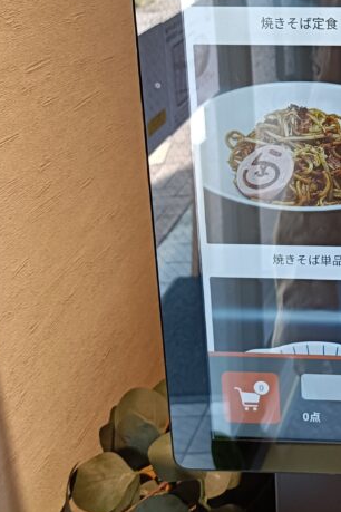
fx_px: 824
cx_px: 398
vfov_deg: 33.3
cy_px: 89
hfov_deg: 21.8
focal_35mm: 58
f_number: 1.7
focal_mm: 4.7
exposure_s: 1/60
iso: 400
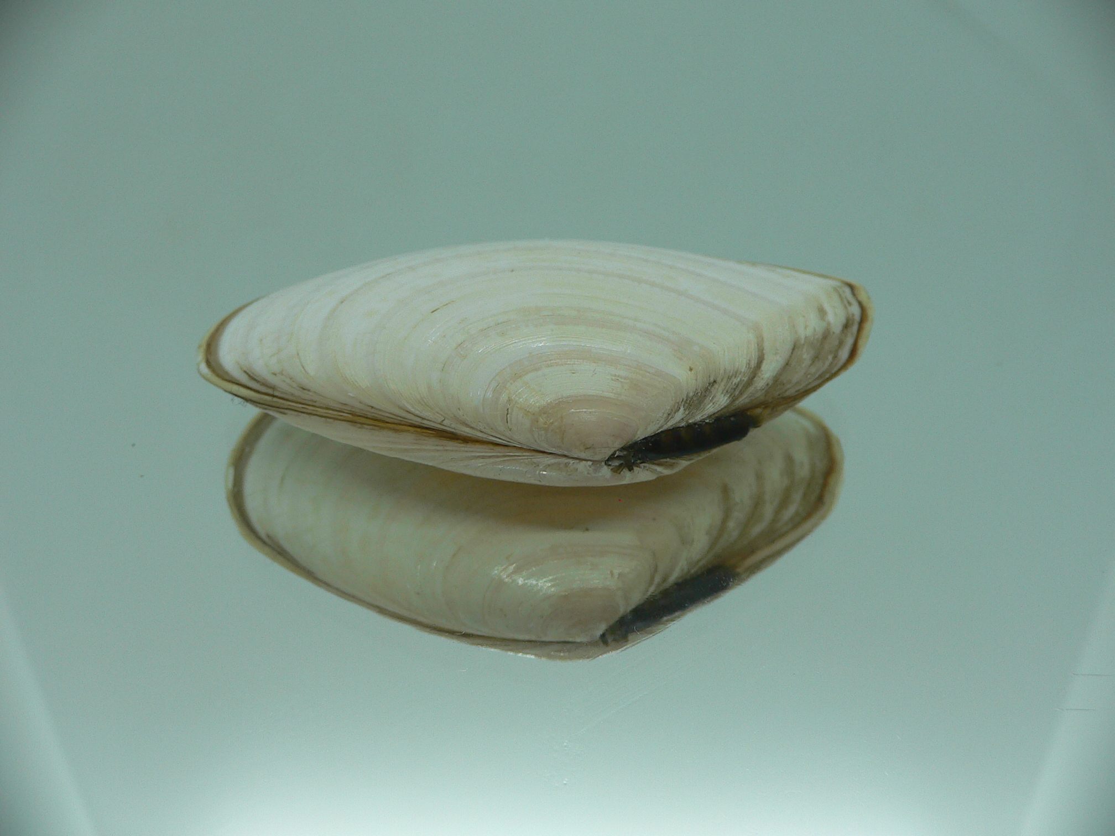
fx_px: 1127
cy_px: 418
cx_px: 558
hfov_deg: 52.6
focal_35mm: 35
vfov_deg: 40.7
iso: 80
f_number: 2.8
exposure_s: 1/80
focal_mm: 4.6
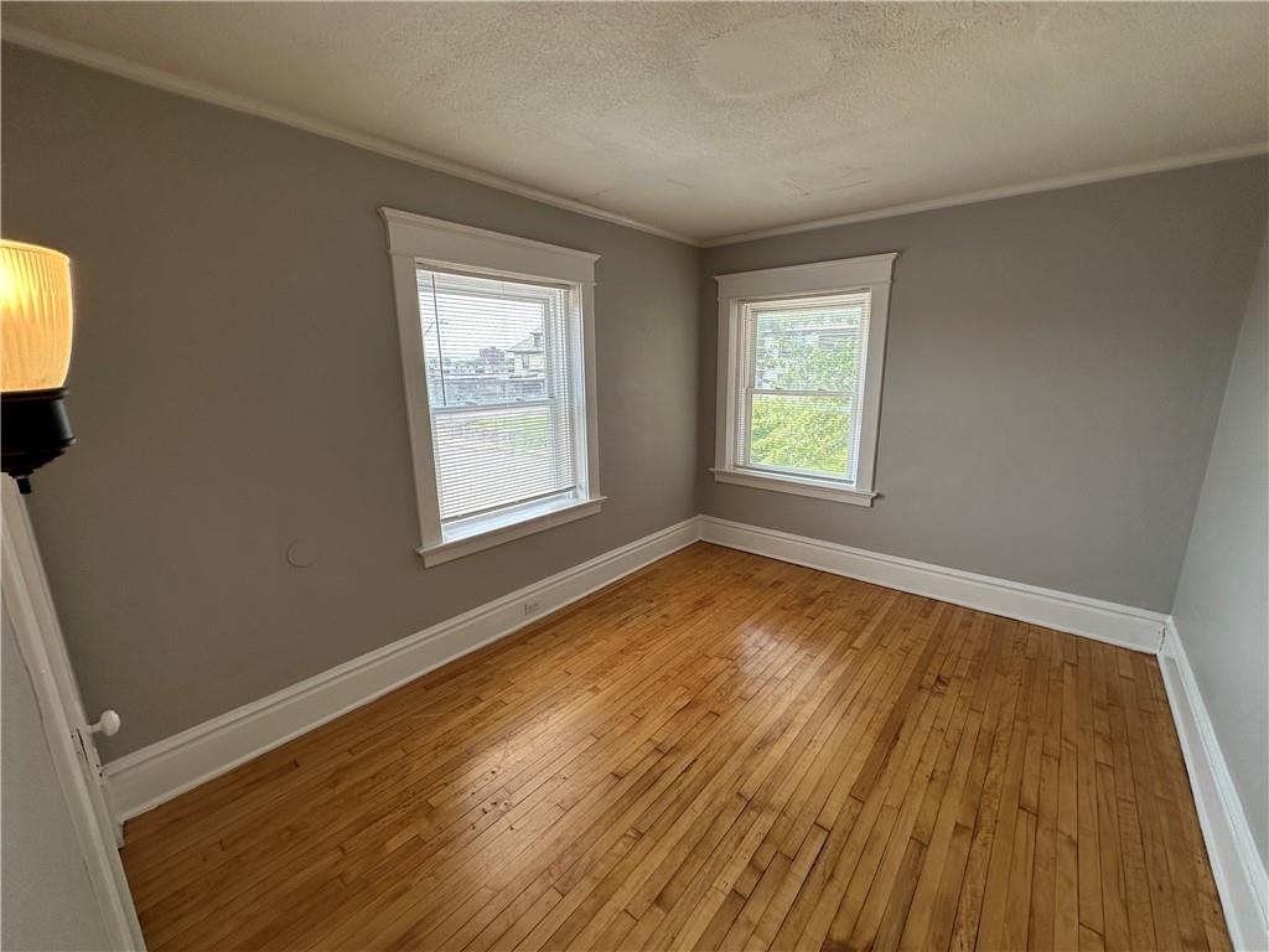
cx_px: 634
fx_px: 513
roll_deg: +0.8
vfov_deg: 85.7
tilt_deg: -11.0
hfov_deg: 102.1
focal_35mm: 14
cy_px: 476
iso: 40
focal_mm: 2.22
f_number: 2.2
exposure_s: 1/183
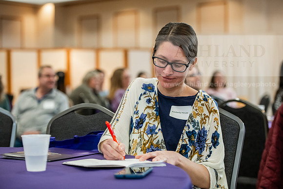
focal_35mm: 82
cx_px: 142
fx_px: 645
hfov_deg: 24.8
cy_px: 94
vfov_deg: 16.7
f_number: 3.2
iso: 2000
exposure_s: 1/200
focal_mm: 82
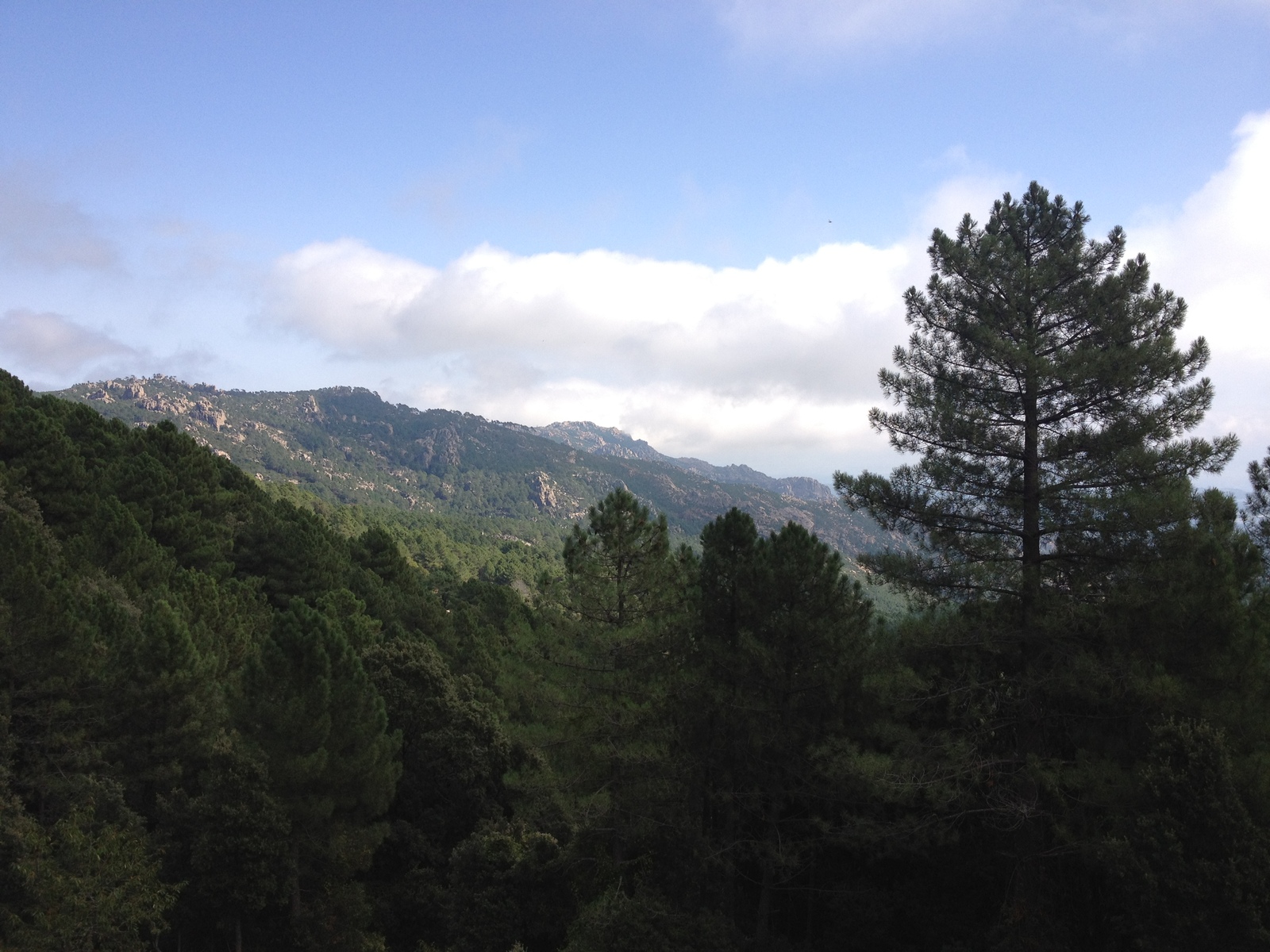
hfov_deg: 52.6
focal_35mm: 35
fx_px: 1284
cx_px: 635
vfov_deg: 40.7
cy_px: 476
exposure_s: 1/1126
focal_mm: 4.28
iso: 64
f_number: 2.4
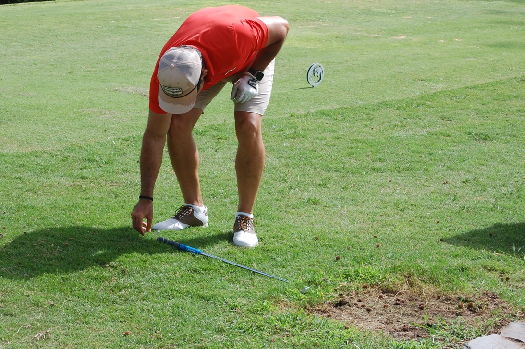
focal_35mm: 97
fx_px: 1407
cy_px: 174
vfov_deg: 14.1
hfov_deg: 21.1
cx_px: 262
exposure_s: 1/250
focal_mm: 55
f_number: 8
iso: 200
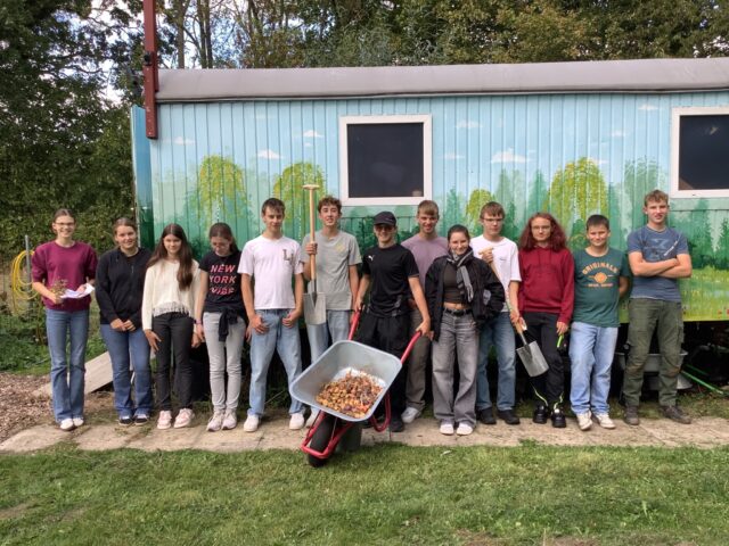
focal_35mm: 31
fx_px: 653
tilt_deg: -4.8
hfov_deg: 58.4
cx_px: 364
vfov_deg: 45.4
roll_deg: +0.4
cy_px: 273
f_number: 2.4
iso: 25
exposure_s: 1/255
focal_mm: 3.3
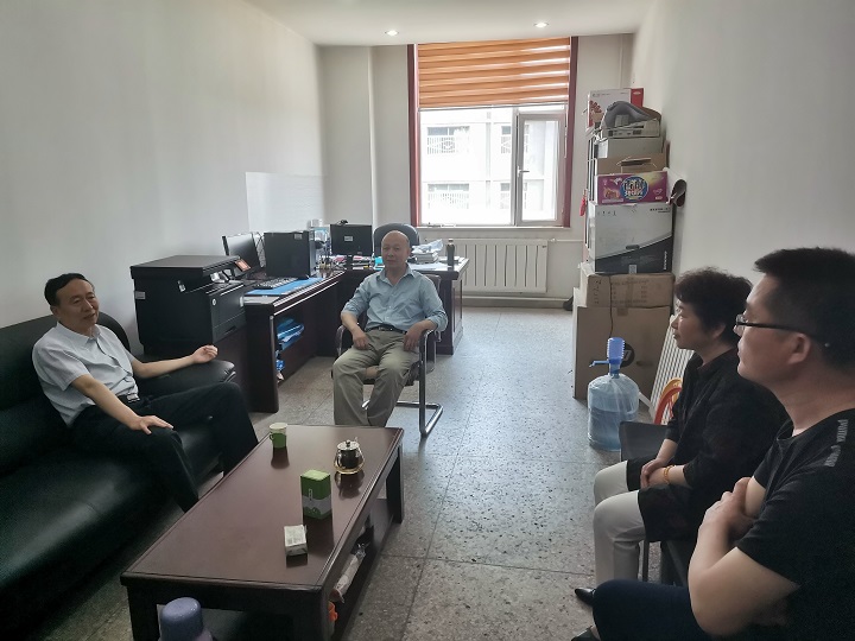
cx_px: 428
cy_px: 320
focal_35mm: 26
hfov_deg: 67.3
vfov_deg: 53.1
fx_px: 642
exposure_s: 1/50
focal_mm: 4.75
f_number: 1.8
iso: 250
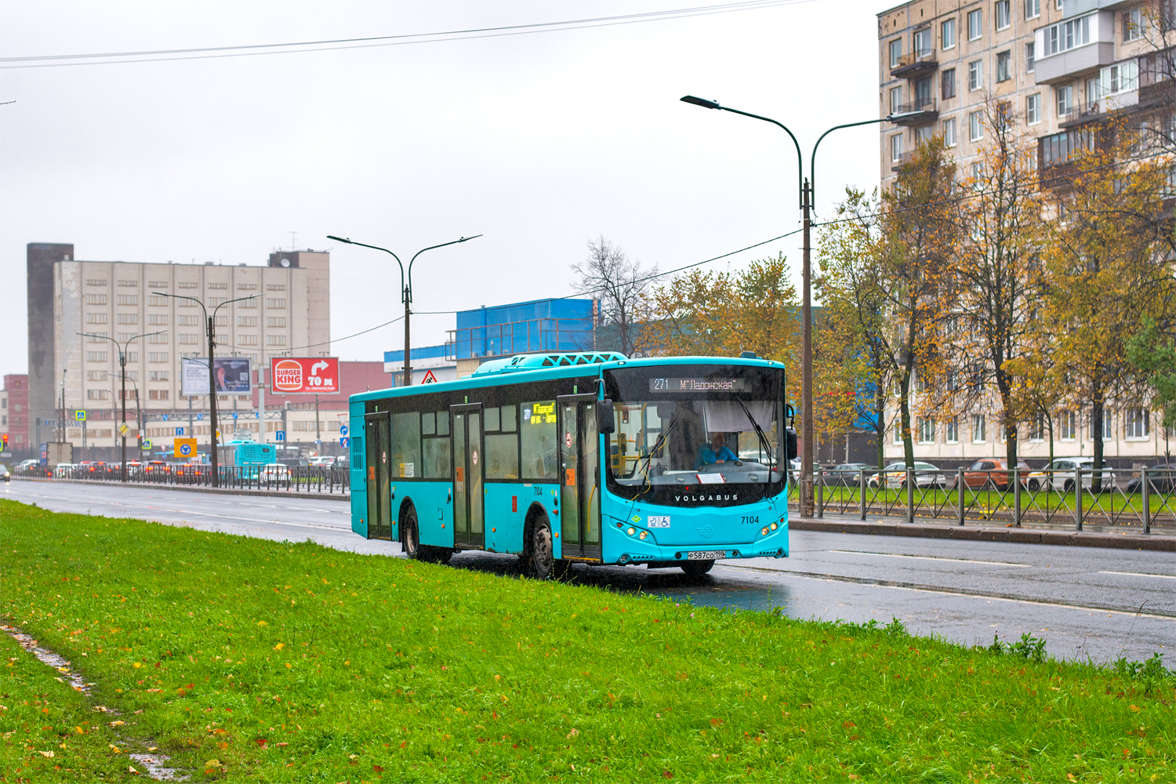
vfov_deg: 27.0
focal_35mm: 50
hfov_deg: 39.6
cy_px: 392
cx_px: 588
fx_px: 1633
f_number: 5
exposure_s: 1/320
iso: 400
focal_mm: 50
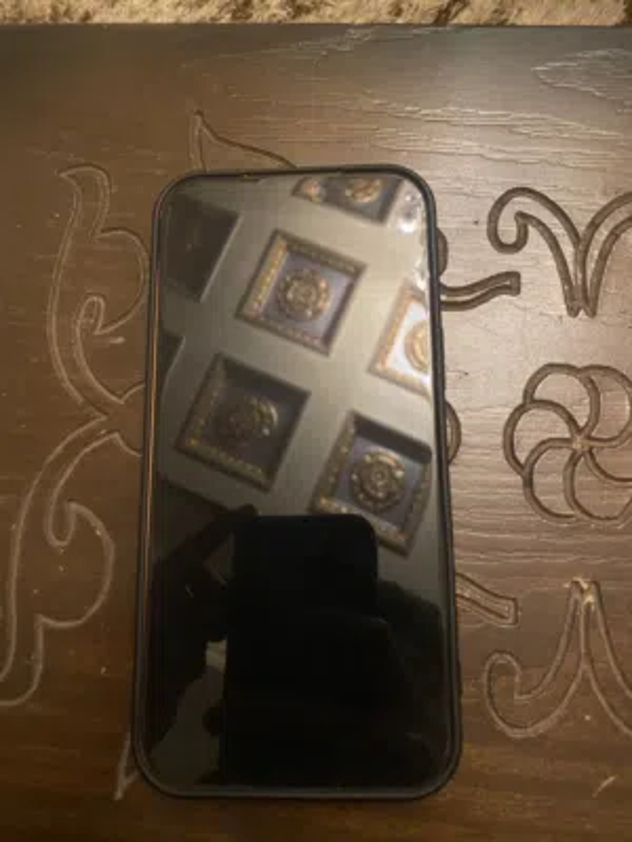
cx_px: 316
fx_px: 633
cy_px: 421
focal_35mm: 26
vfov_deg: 67.3
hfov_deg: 53.1
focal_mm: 4.25
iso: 800
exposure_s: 1/30
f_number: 1.8
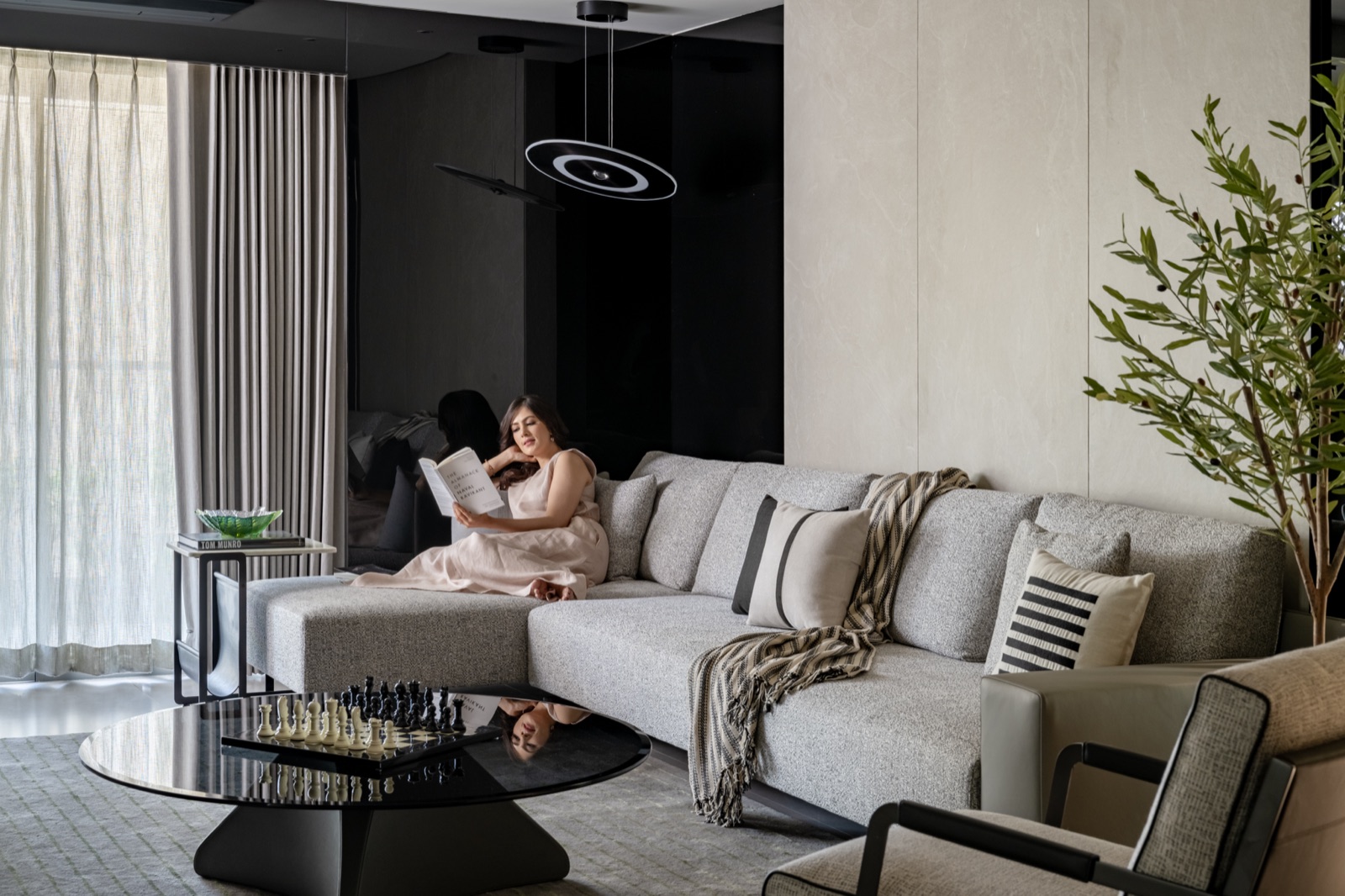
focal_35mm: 51
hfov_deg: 38.9
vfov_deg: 26.5
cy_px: 448
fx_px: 1905
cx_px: 672
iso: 500
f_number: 8
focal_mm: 51
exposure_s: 1/10
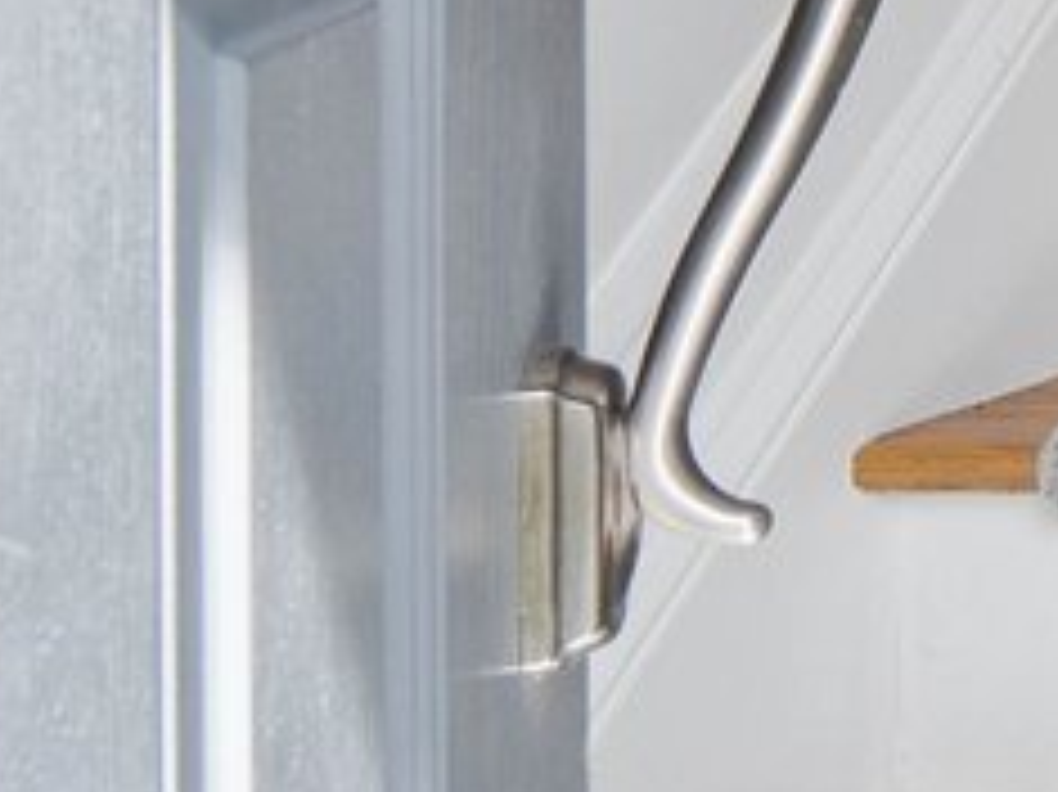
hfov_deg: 8.6
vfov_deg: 10.6
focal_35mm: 134
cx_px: 4034
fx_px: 4093
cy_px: -502
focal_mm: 16
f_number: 9
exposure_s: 1/8
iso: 200
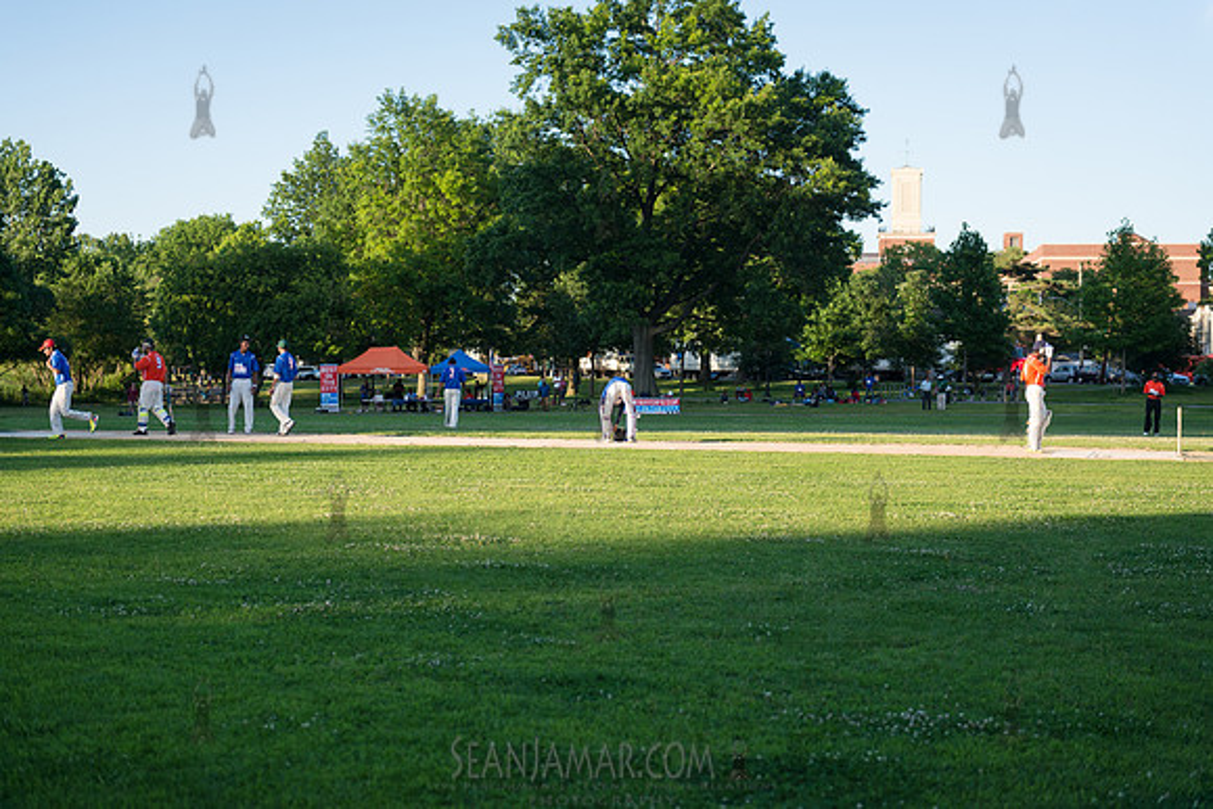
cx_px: 606
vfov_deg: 23.4
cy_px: 404
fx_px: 1955
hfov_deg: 34.5
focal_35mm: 58
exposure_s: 1/2500
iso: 400
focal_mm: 58
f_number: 2.8
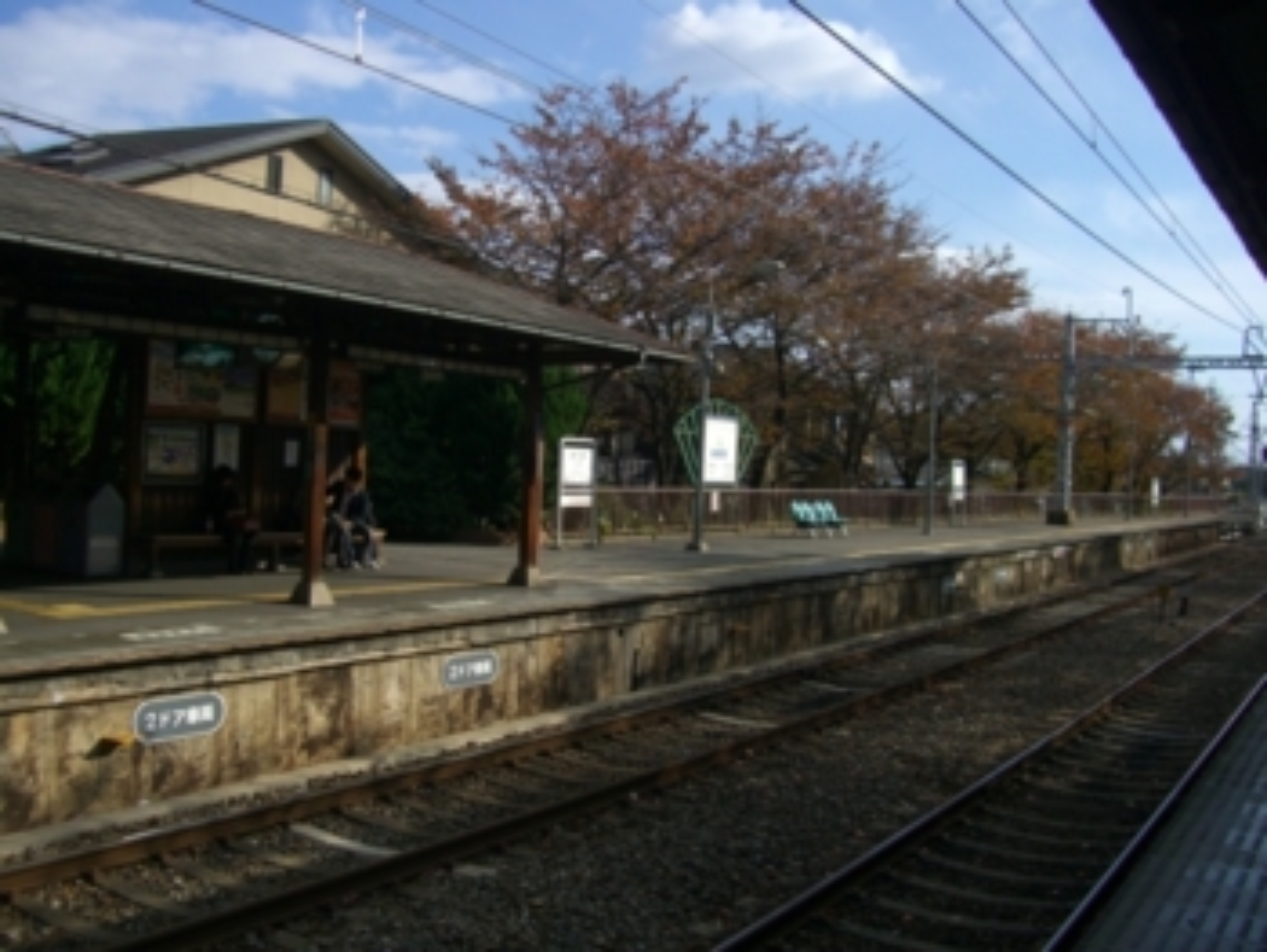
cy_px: 476
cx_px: 634
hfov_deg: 48.9
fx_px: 1392
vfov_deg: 37.8
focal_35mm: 38
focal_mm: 7.9
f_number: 5.6
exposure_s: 1/320
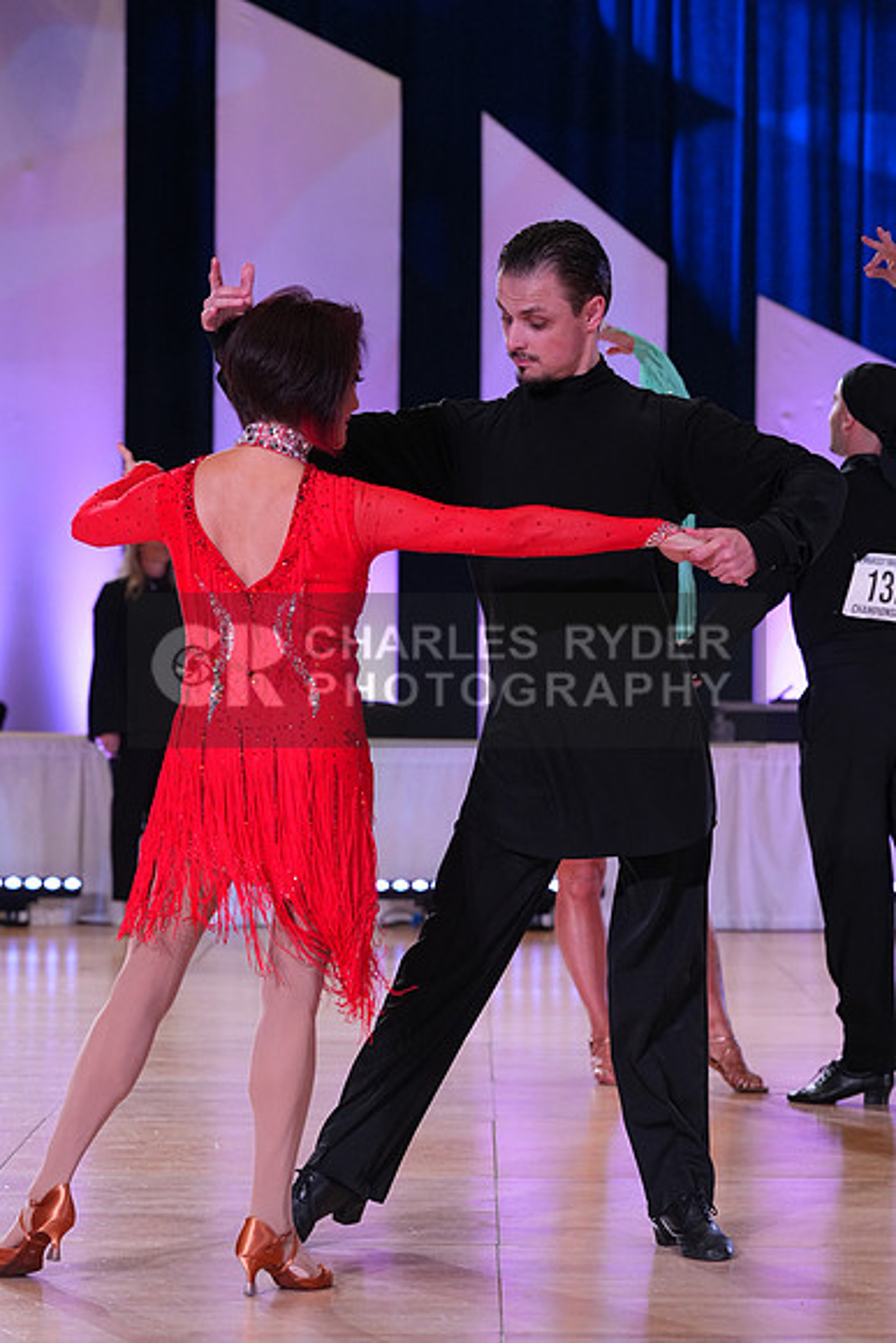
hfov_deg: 12.9
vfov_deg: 19.3
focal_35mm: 106
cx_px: 448
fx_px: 3955
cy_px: 672
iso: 2500
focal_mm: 106
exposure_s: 1/250
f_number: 5
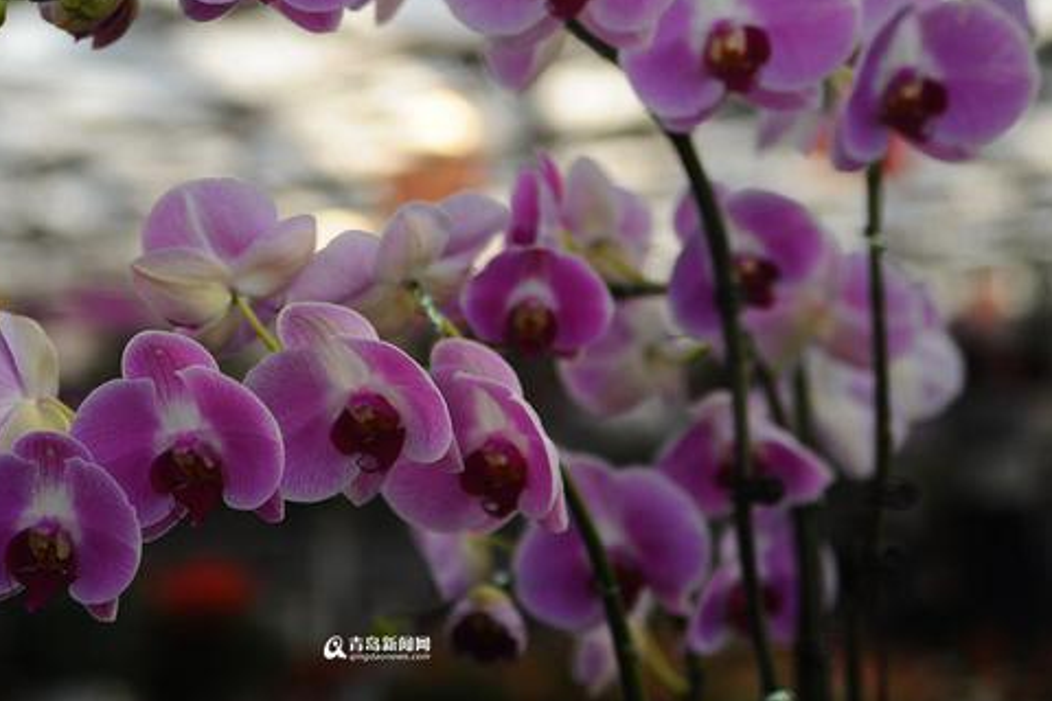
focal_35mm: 80
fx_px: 2338
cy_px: 241
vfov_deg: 17.0
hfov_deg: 25.3
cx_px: 397
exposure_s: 1/1000
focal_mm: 60
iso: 200
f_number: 2.8
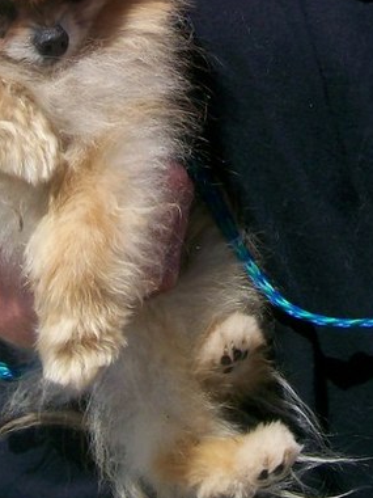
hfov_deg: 15.2
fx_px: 1394
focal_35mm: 97
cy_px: 13
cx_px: 181
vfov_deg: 19.7
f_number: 4.8
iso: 80
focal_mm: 6
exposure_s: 1/676
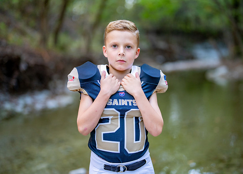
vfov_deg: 24.0
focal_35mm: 59
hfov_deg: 33.1
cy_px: 86
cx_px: 136
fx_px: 408
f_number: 1.2
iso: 500
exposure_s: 1/500
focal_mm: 50
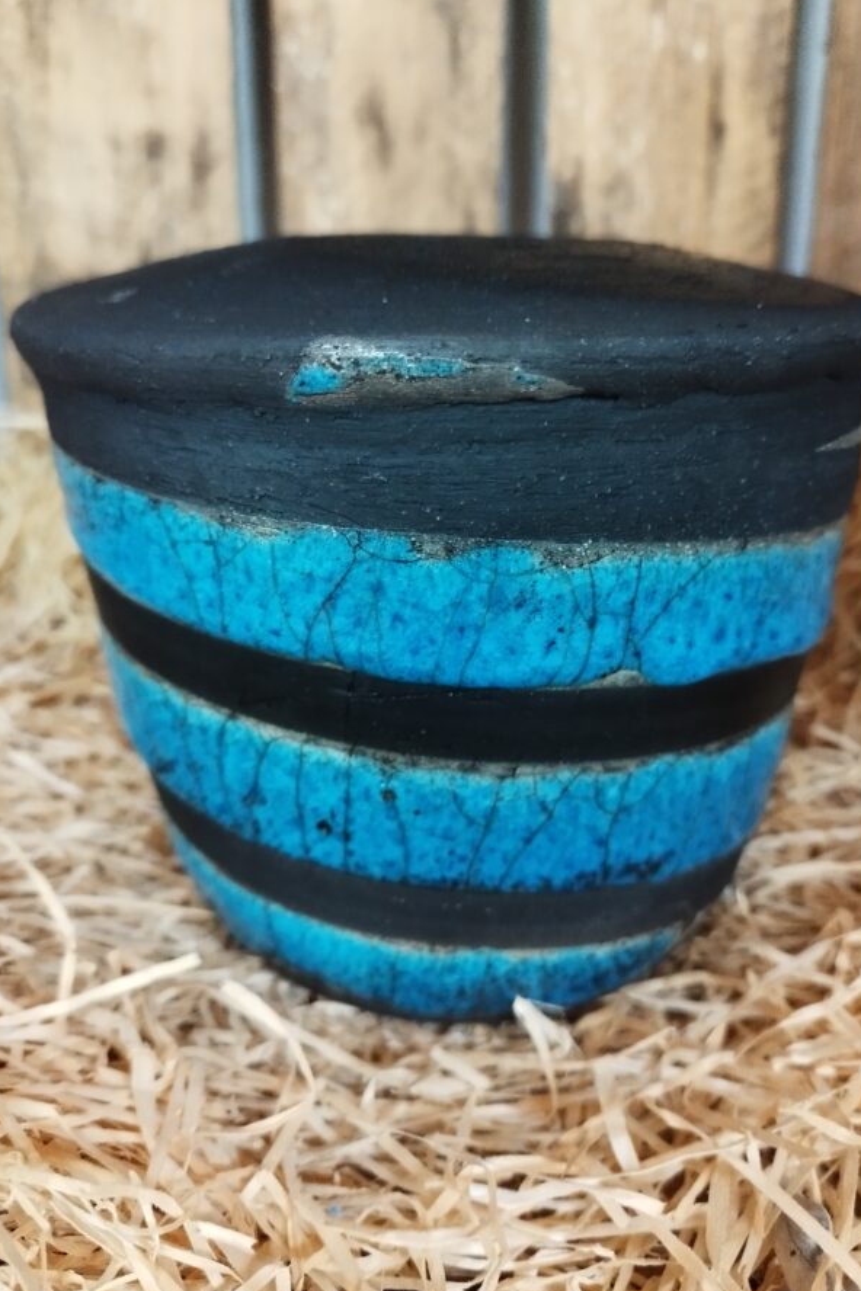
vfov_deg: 61.8
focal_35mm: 30
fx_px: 1076
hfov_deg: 43.6
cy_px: 592
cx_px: 462
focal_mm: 5.95
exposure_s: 1/20
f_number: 1.89
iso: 1210
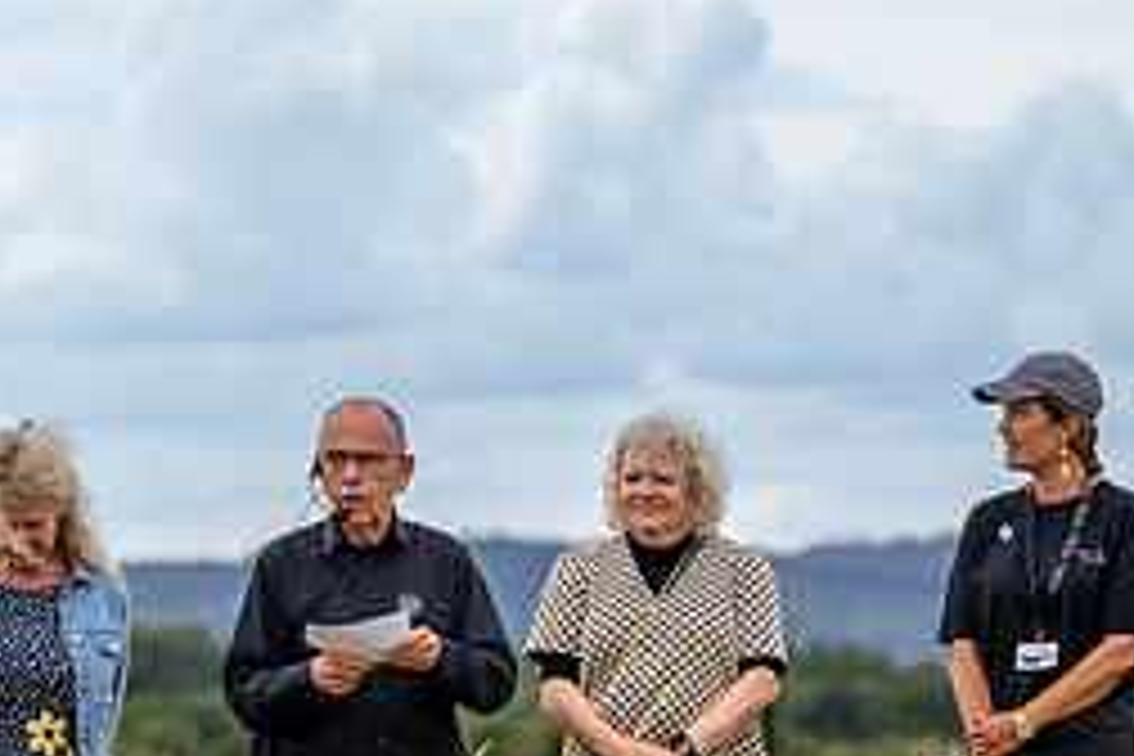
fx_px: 7402
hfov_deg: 8.8
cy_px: 565
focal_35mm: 235
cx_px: 351
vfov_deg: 5.8
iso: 80
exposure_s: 1/640
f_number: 2.8
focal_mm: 102
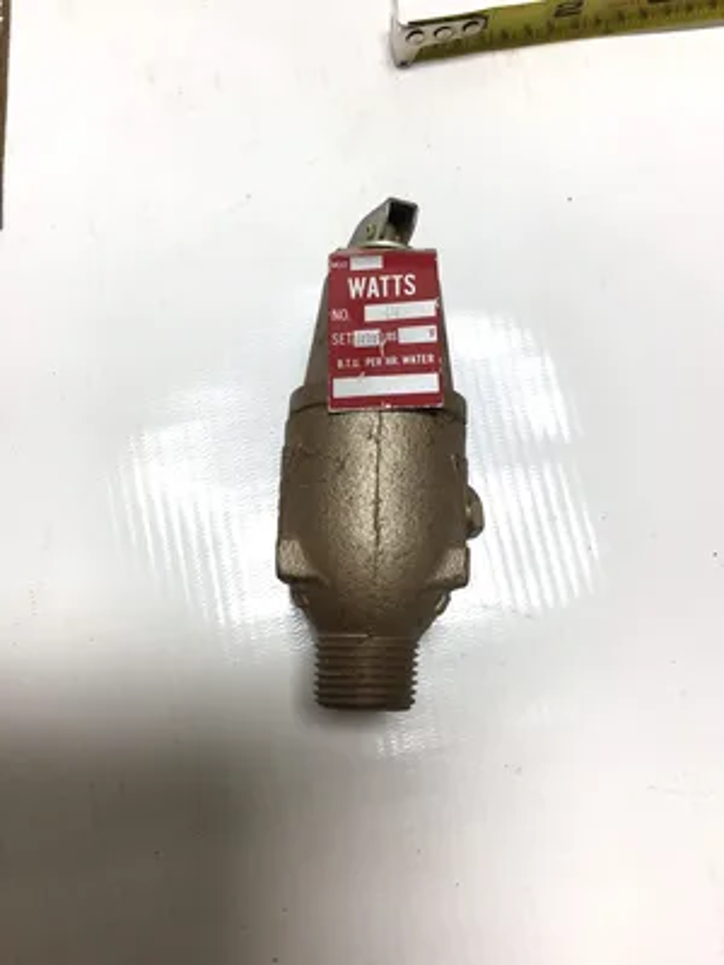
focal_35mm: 31
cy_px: 482
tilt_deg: -79.5
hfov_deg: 45.4
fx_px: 864
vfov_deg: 58.4
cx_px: 362
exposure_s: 1/179
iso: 25
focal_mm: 3.3
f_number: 2.4
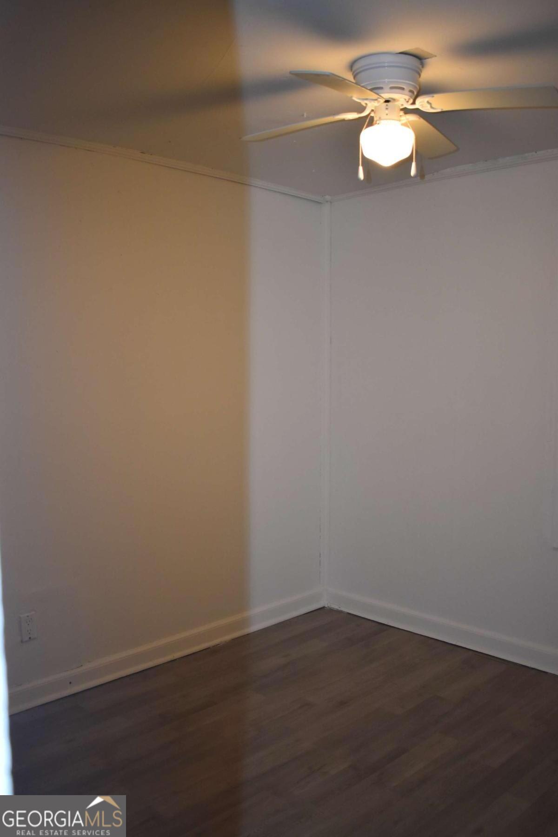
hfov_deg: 40.0
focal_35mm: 33
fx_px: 767
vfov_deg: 57.2
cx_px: 279
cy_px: 418
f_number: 3.8
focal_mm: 22
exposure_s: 1/160
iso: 800
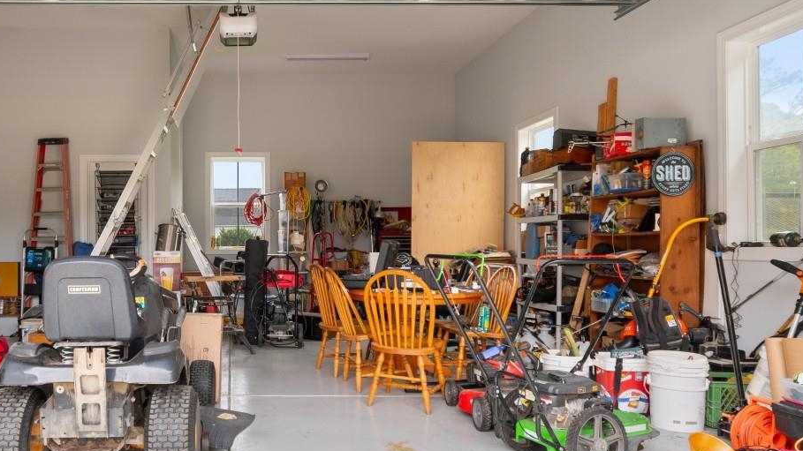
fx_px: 596
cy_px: 233
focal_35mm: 28
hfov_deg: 65.2
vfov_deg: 41.5
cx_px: 238
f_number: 4.5
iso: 100
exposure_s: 1/13
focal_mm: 10
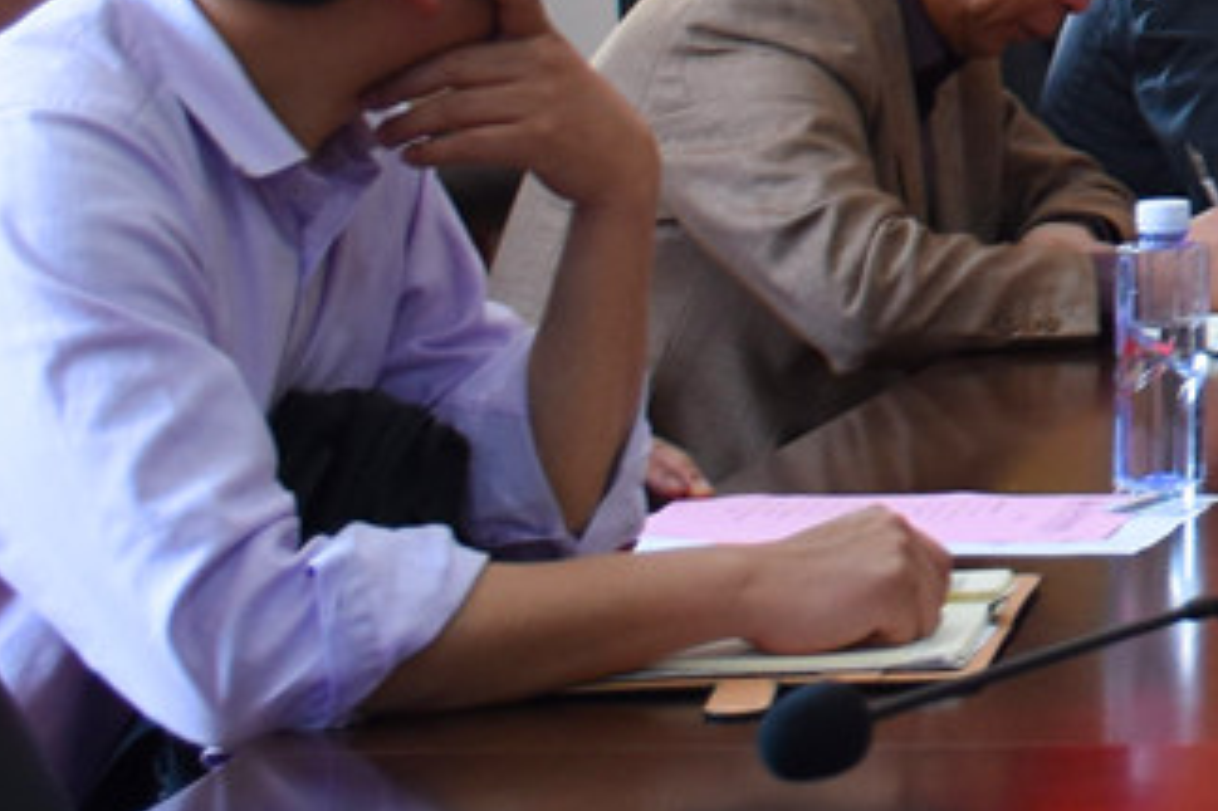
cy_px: -675
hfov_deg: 10.4
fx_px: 6120
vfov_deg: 7.4
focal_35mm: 181
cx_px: 2489
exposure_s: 1/45
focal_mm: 26
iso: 560
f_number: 4.8
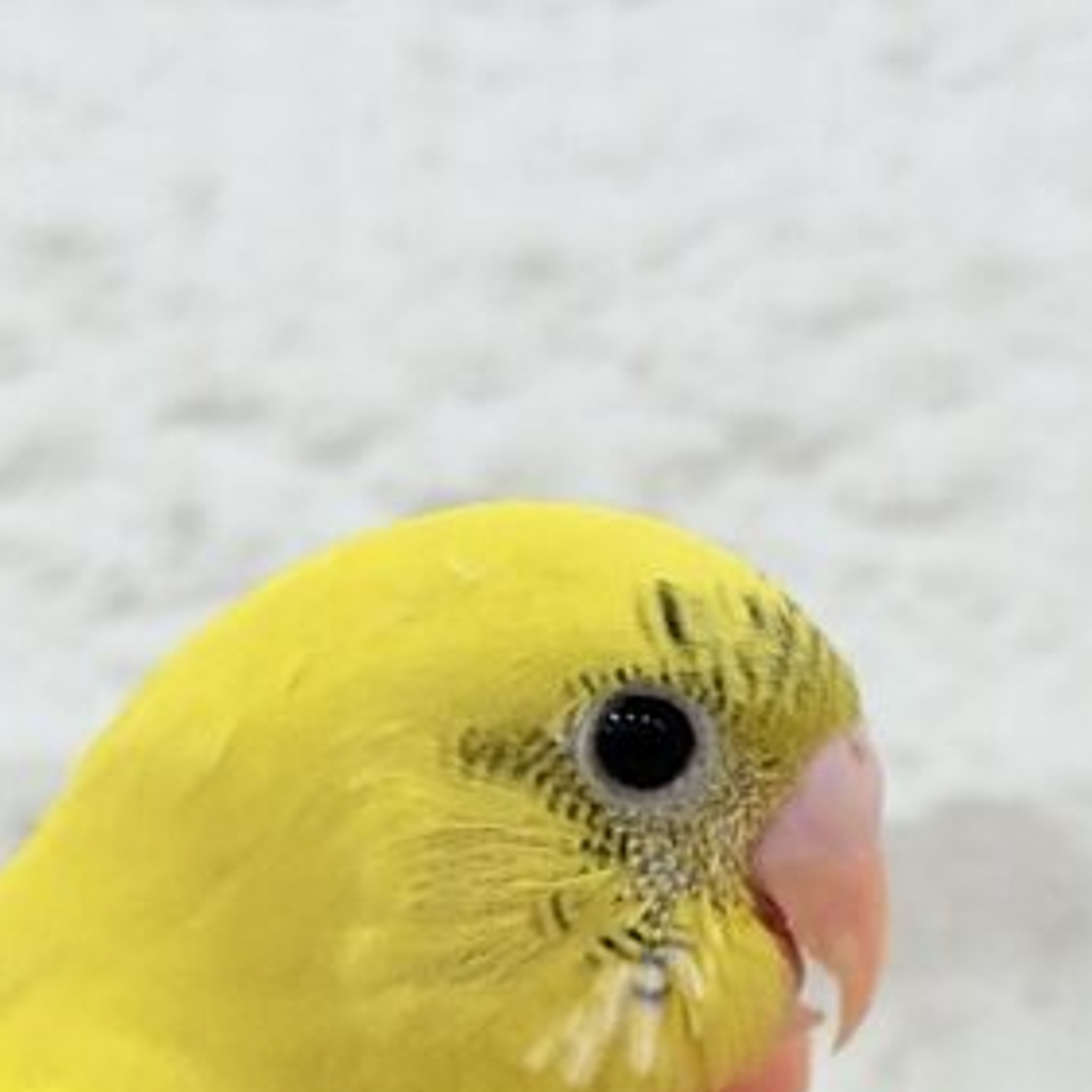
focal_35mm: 196
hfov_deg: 8.9
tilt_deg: -10.0
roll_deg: -3.0
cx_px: 734
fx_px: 6995
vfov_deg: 8.7
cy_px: 1718
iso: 40
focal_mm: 5.96
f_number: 1.6
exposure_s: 1/100
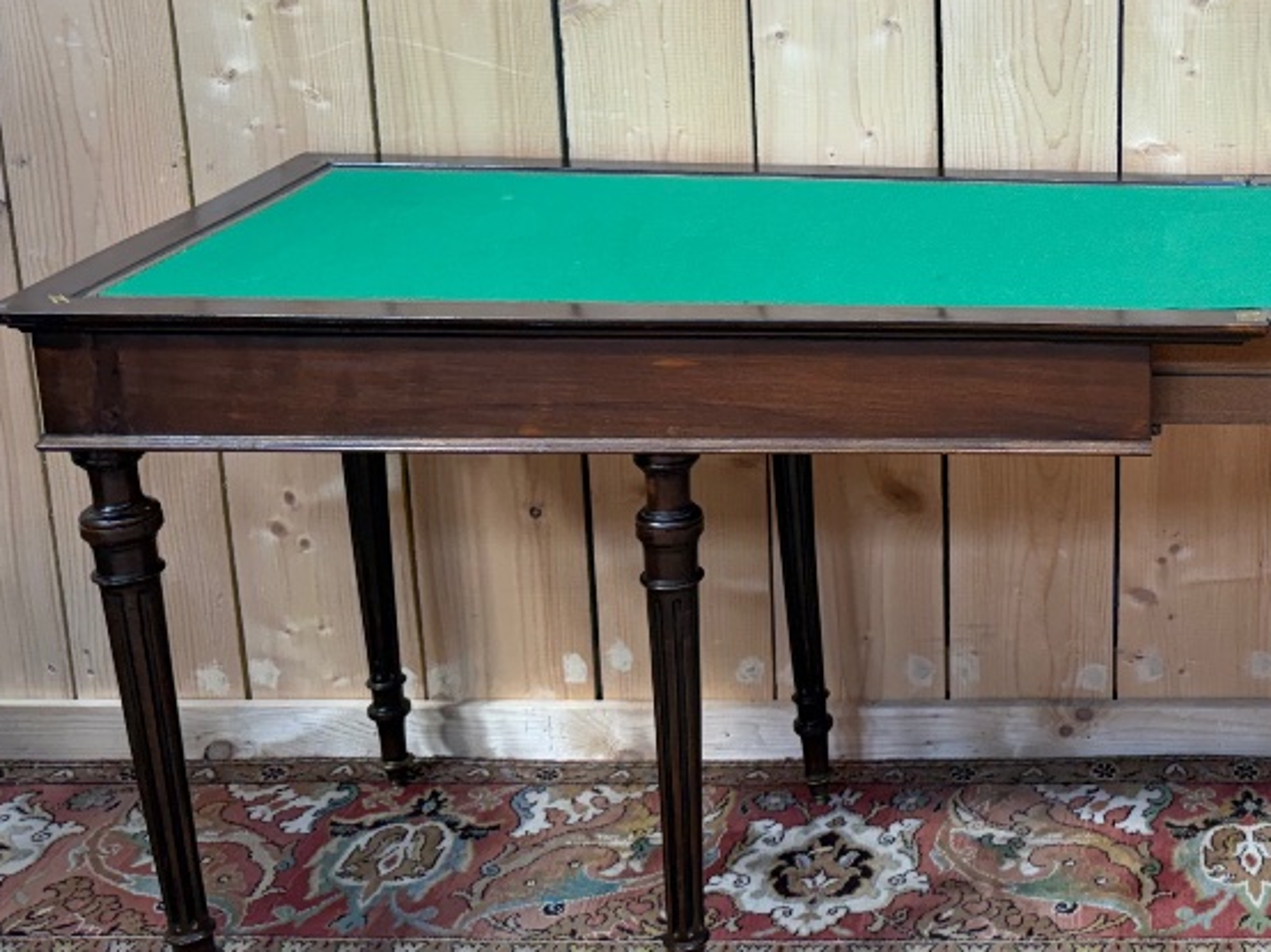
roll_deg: -1.2
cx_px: 1232
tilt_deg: -14.3
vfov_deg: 27.6
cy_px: 241
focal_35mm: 52
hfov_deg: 34.0
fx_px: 1908
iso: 125
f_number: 1.78
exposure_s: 1/100
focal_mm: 6.76
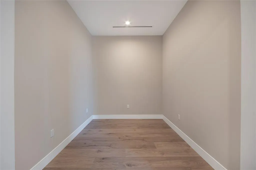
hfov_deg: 100.4
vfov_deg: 77.3
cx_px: 128
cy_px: 85
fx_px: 107
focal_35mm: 15
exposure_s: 1/2.5
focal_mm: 10
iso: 100
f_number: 8
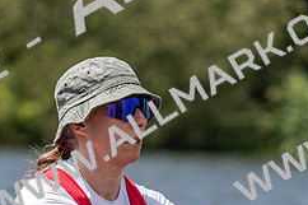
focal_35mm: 605
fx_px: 5172
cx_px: 141
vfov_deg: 2.3
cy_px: 222
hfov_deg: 3.4
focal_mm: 252
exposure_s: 1/2000
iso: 250
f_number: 5.6
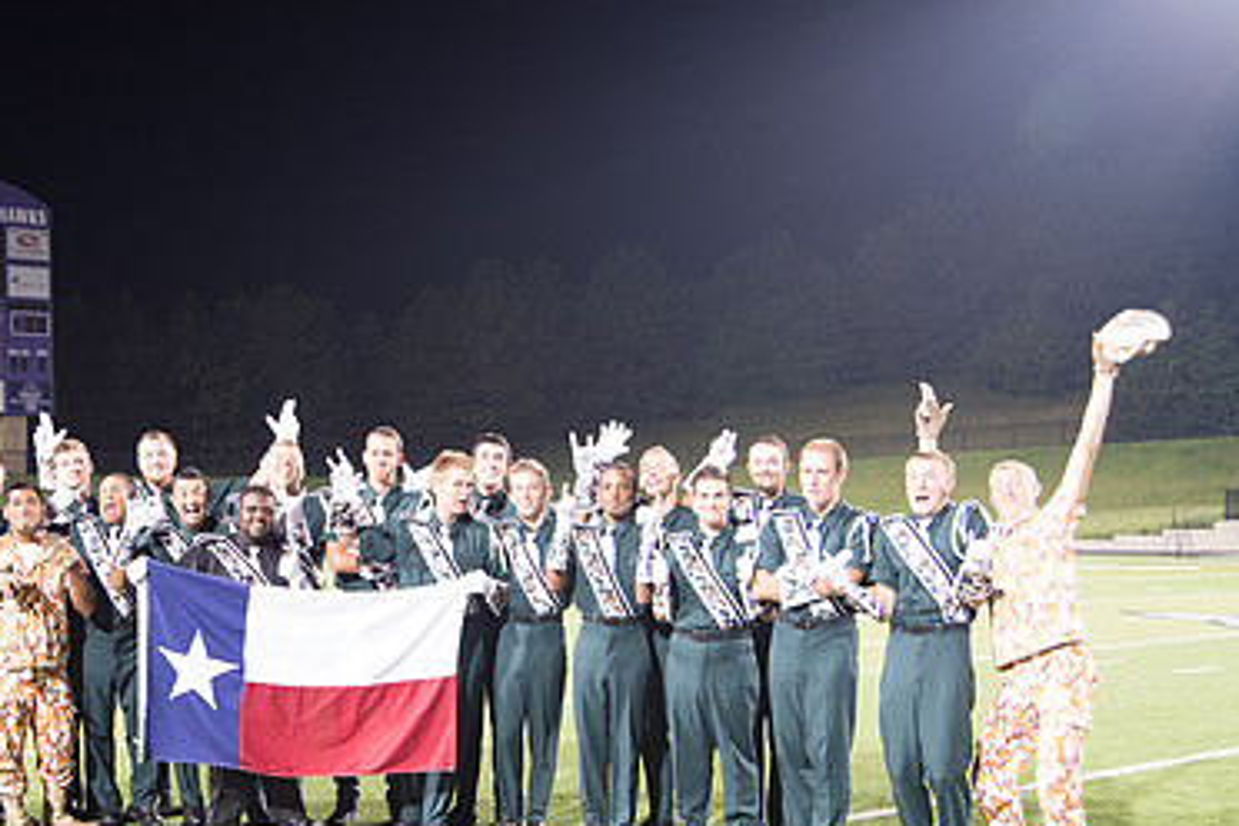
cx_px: 460
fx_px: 1824
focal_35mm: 53
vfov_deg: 25.2
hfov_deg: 37.3
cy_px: 633
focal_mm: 34
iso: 1000
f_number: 5
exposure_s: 1/20
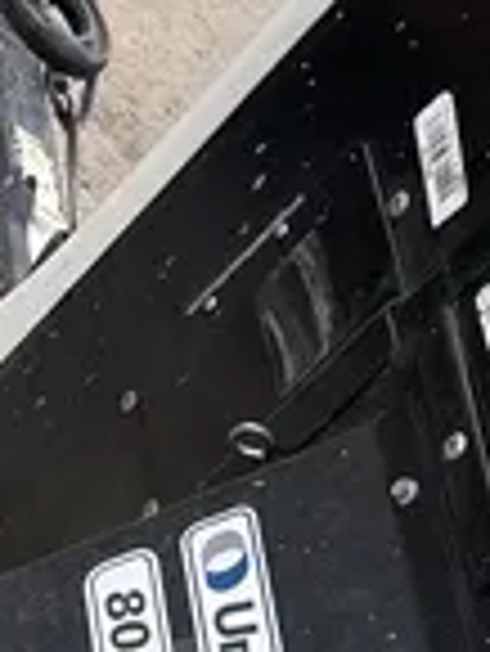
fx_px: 2469
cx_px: 382
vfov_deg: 12.8
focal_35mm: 131
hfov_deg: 11.3
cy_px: 1374
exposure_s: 1/227
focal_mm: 4.2
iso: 40
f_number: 1.6
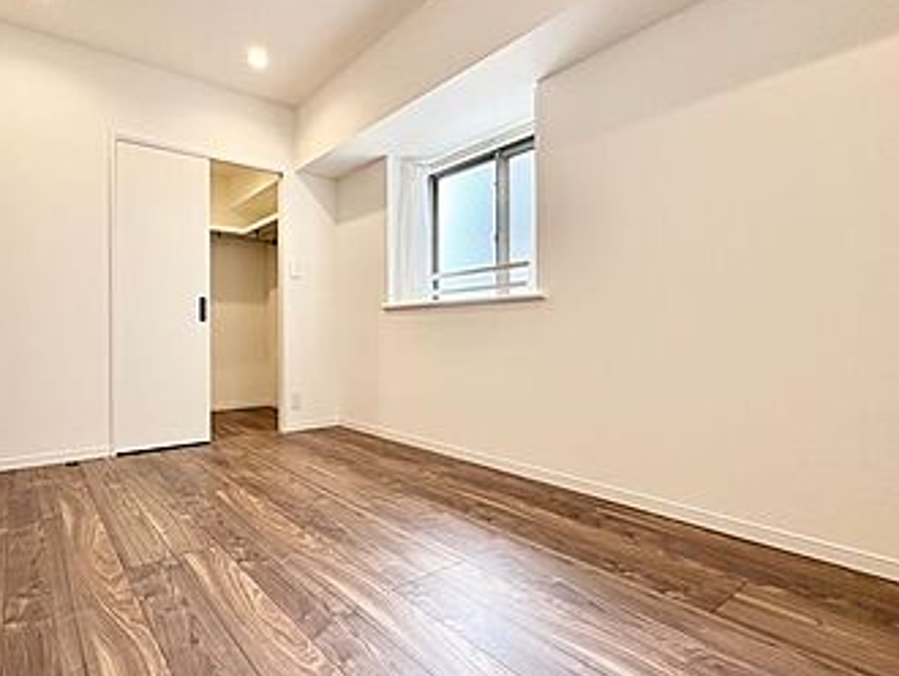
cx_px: 379
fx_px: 494
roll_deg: +1.1
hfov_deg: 84.0
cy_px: 335
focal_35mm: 19
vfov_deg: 68.8
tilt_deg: -0.1
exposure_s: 1/99
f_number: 2.2
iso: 125
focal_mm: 2.22
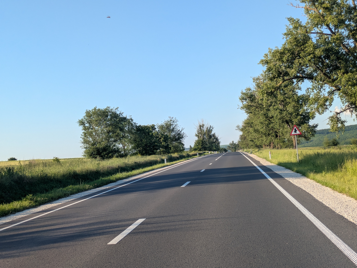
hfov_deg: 37.5
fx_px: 526
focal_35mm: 51
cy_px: 134
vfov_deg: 28.6
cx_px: 178
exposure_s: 1/994
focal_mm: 5.43
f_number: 1.89
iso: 60
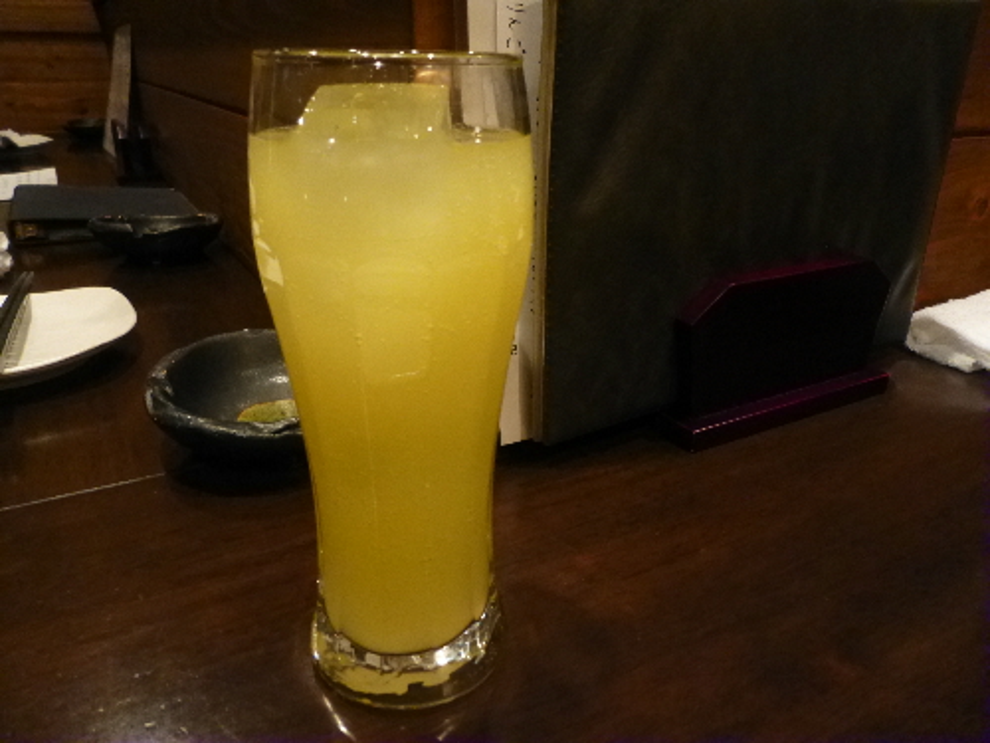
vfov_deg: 53.1
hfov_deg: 67.3
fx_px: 744
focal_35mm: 26
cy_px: 372
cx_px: 495
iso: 800
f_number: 3.1
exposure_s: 1/8
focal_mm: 4.5
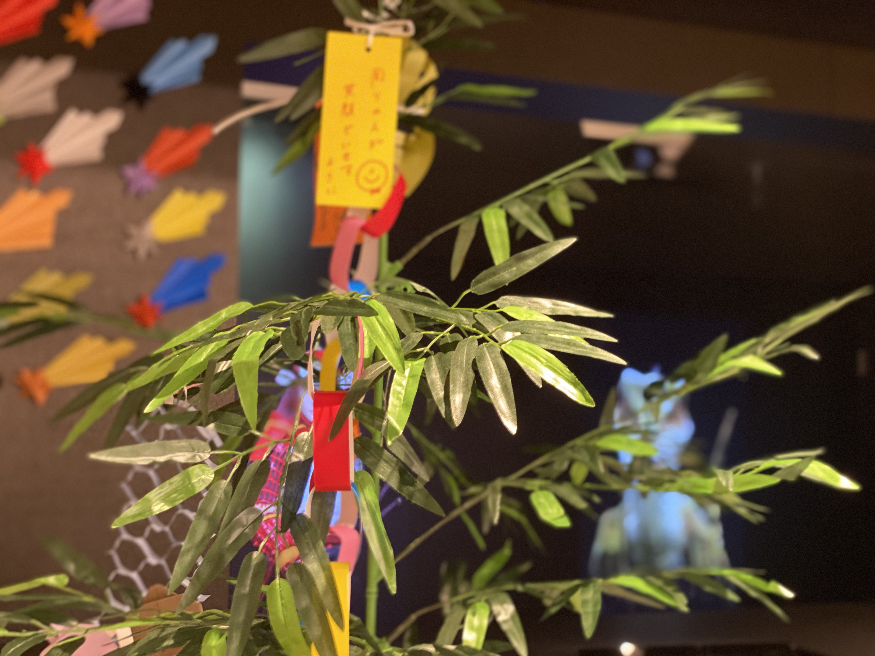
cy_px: 328
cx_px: 438
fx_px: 1314
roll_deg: -0.9
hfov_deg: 36.8
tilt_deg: +3.3
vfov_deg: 28.0
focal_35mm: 52
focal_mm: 6
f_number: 2
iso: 400
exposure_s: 1/40
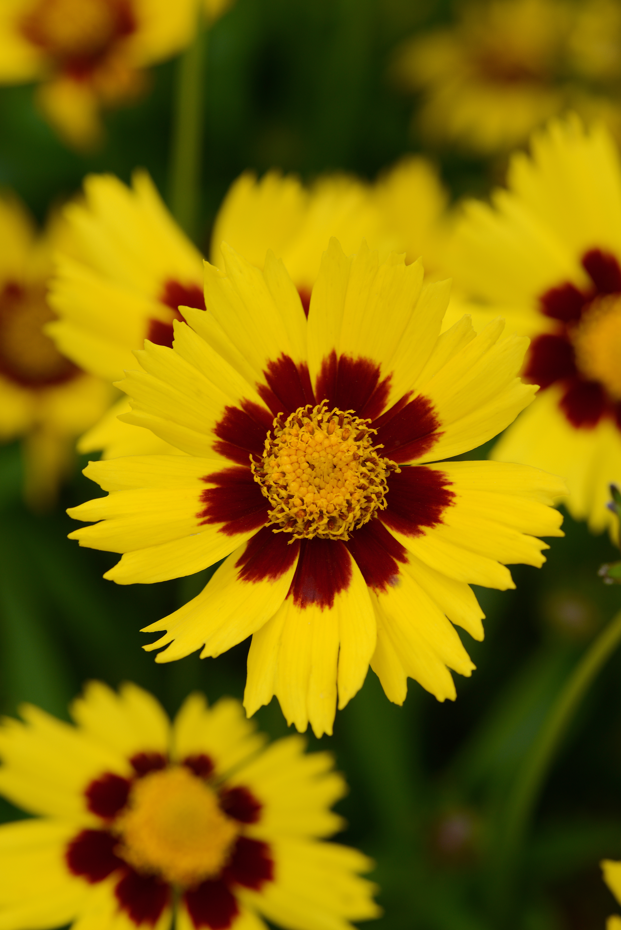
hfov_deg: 13.1
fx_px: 2715
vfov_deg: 19.5
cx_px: 310
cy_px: 465
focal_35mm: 105
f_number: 11
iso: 200
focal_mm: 105
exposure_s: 1/160
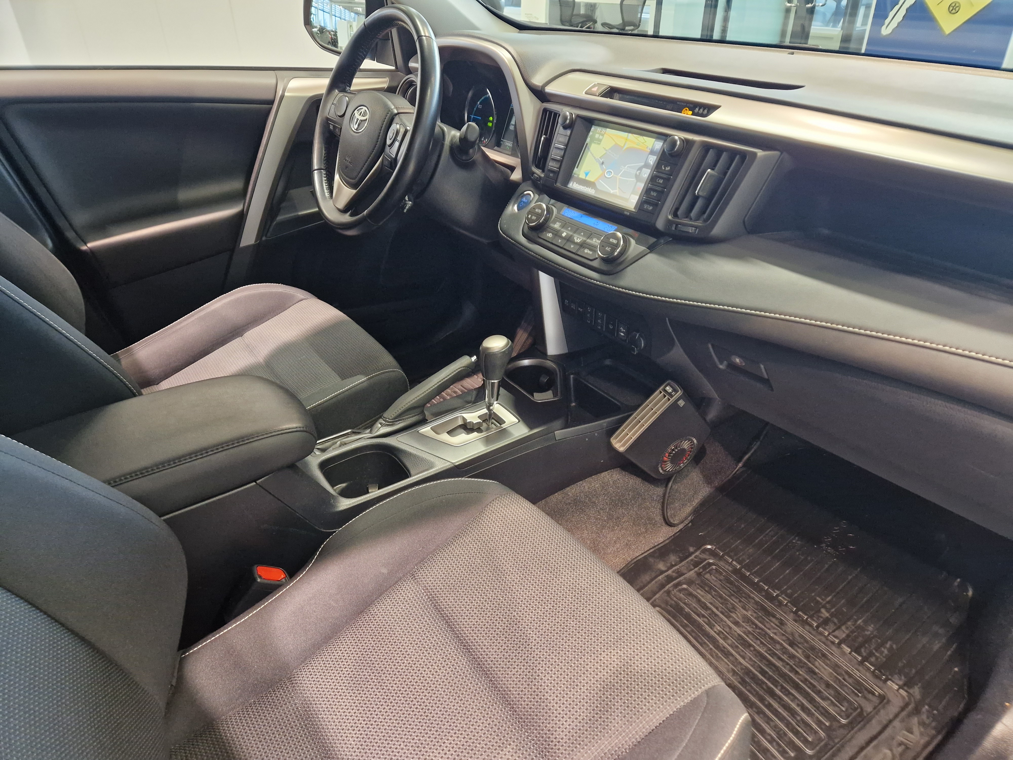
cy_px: 380
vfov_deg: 58.9
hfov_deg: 73.9
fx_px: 673
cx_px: 506
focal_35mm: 23
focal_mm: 5.4
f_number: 1.8
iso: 500
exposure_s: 1/100
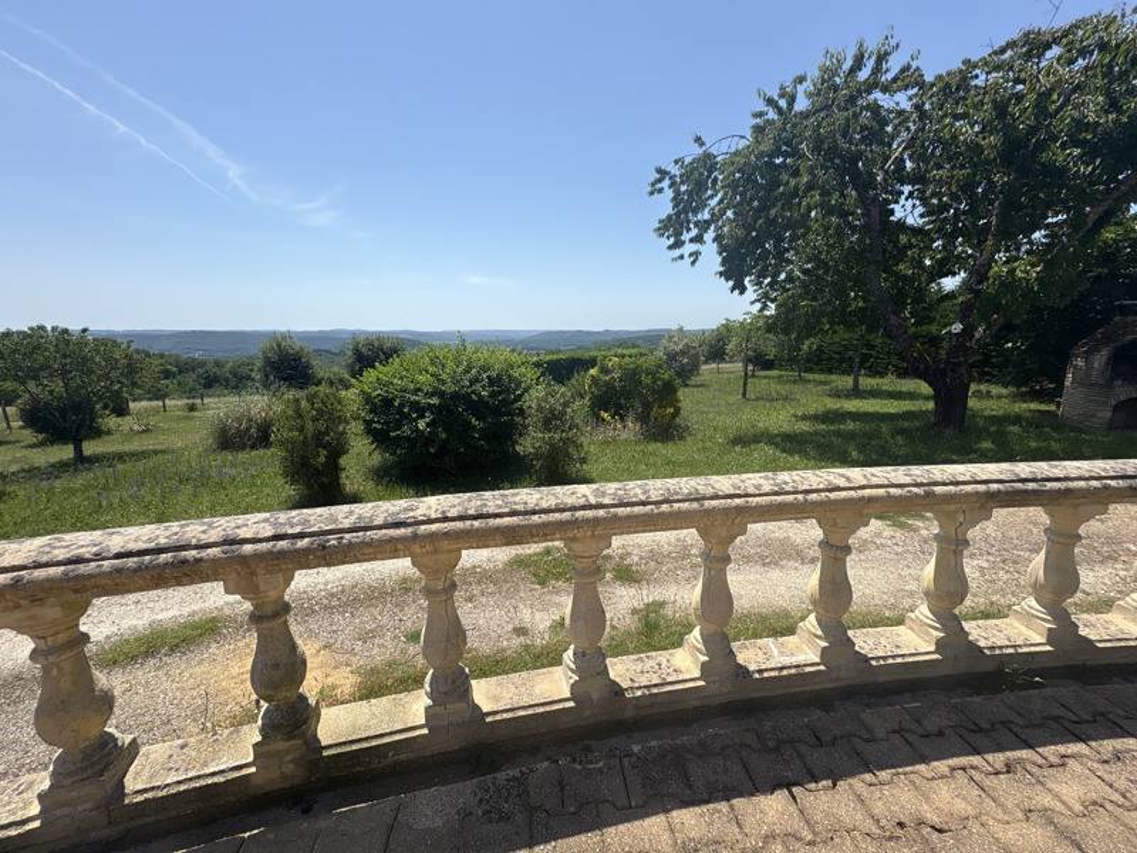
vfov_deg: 85.7
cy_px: 426
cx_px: 568
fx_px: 460
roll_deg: +0.3
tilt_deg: -10.0
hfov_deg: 102.1
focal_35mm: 14
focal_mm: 2.22
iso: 50
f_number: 2.2
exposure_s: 1/2208
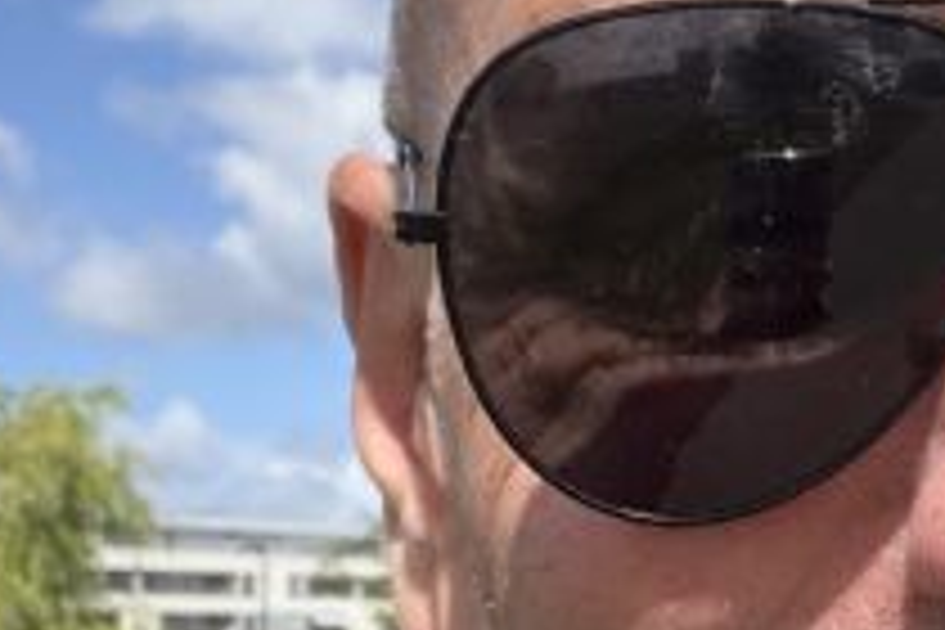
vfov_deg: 15.0
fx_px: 2336
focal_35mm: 89
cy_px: 662
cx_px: 801
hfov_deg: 22.5
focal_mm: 2.71
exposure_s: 1/1114
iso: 32
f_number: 1.9
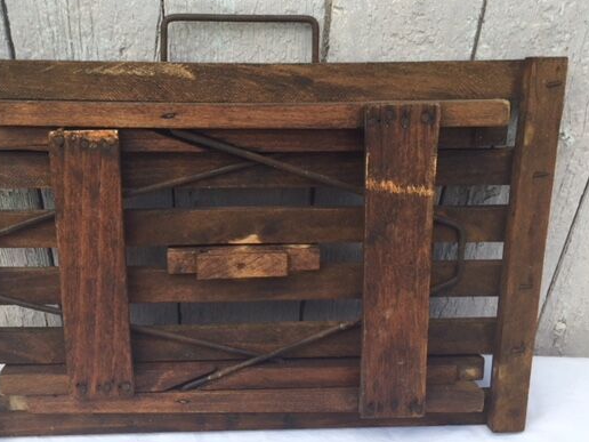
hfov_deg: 50.9
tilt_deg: -34.2
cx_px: 228
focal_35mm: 36
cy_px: 248
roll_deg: -0.9
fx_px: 613
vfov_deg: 39.6
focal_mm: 4.15
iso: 32
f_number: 2.2
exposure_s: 1/306
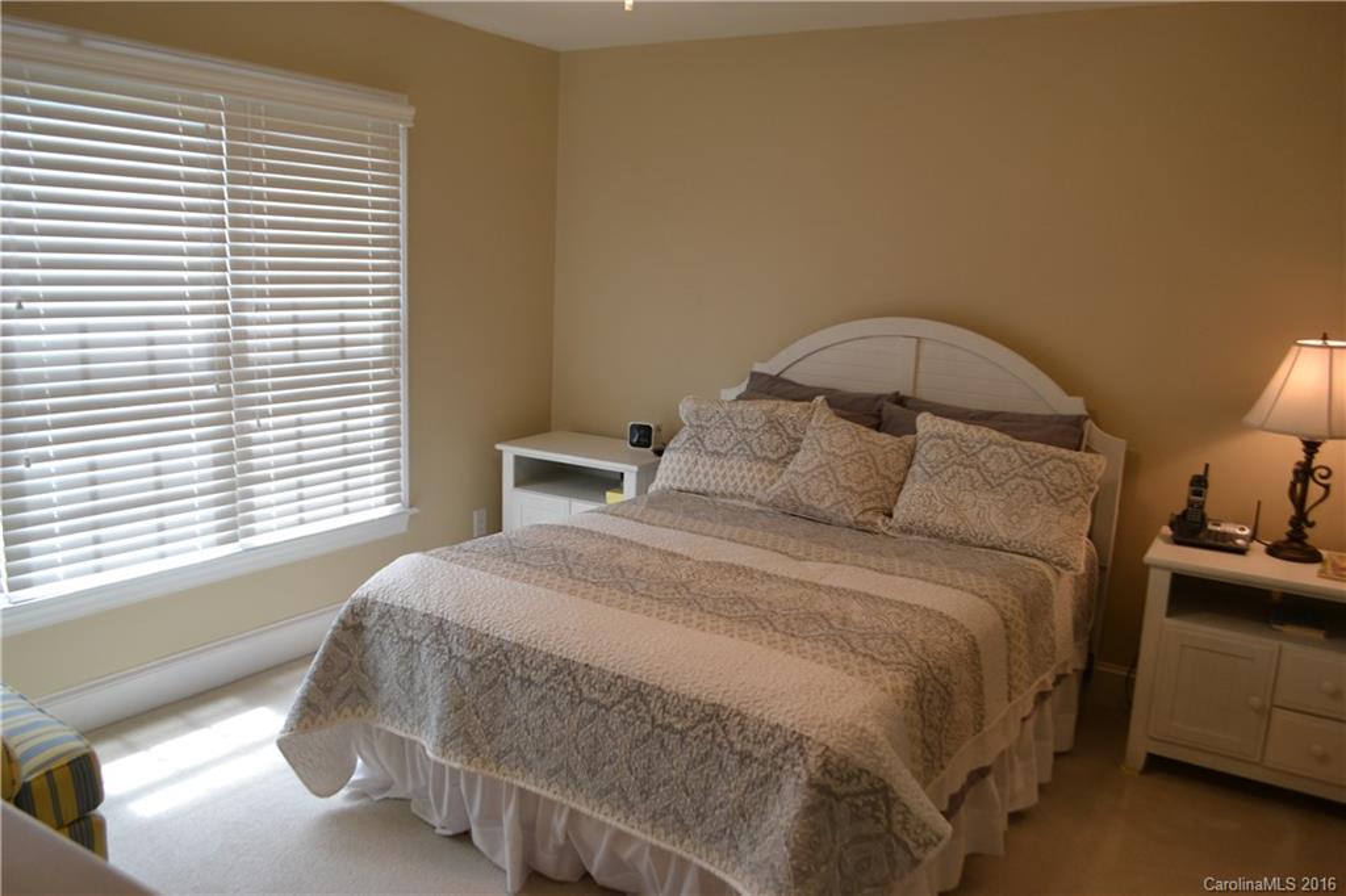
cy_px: 448
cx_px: 673
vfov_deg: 47.9
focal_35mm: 27
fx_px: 1009
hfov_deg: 67.4
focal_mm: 18
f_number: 5
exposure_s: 1/100
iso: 400
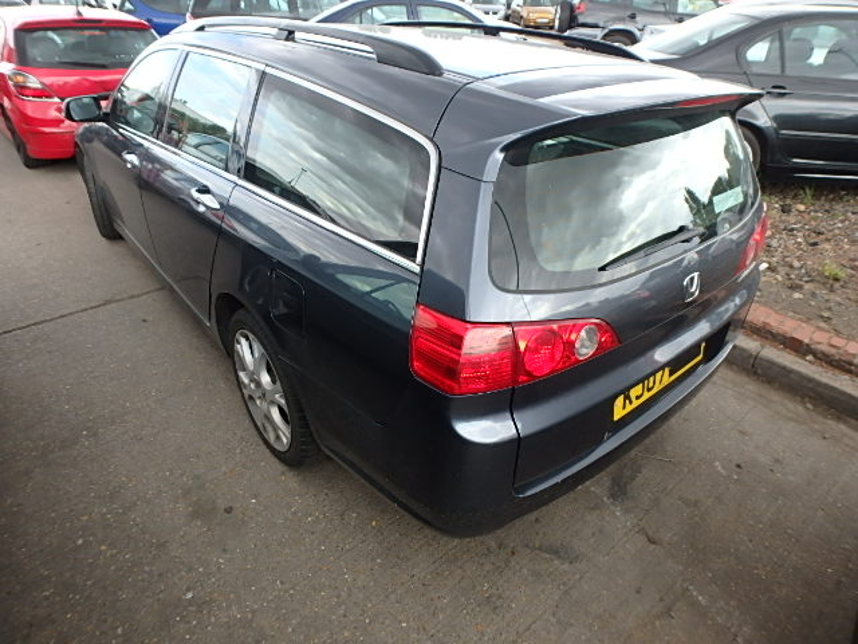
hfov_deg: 79.0
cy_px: 322
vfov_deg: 63.4
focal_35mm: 21
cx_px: 429
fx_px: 521
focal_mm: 3.7
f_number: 3.5
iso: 125
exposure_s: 1/125
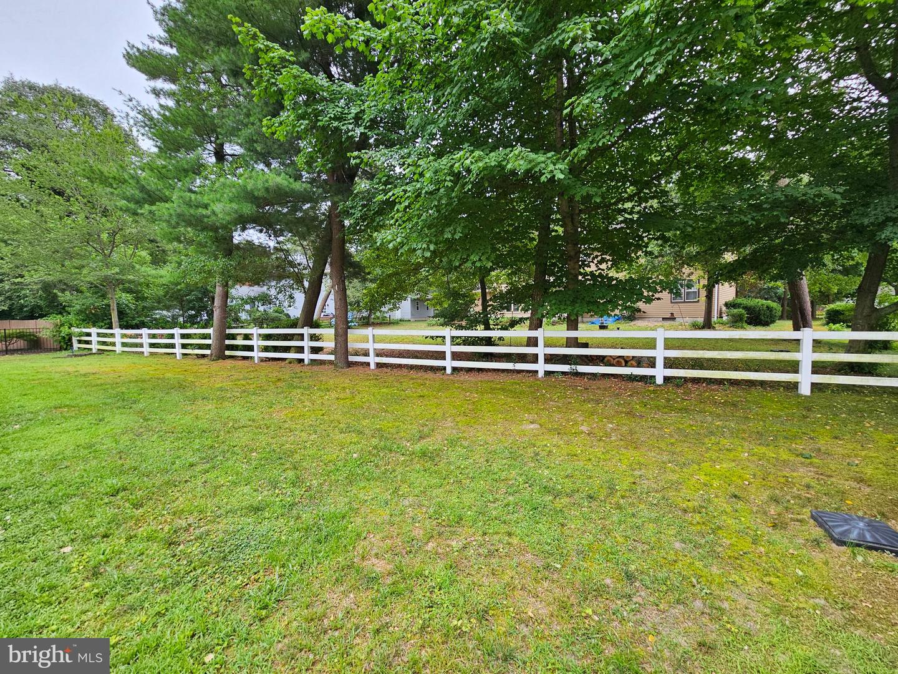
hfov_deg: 106.2
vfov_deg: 89.9
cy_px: 337
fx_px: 337
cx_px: 449
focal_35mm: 13
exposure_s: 1/212
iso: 50
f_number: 2.2
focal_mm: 2.2
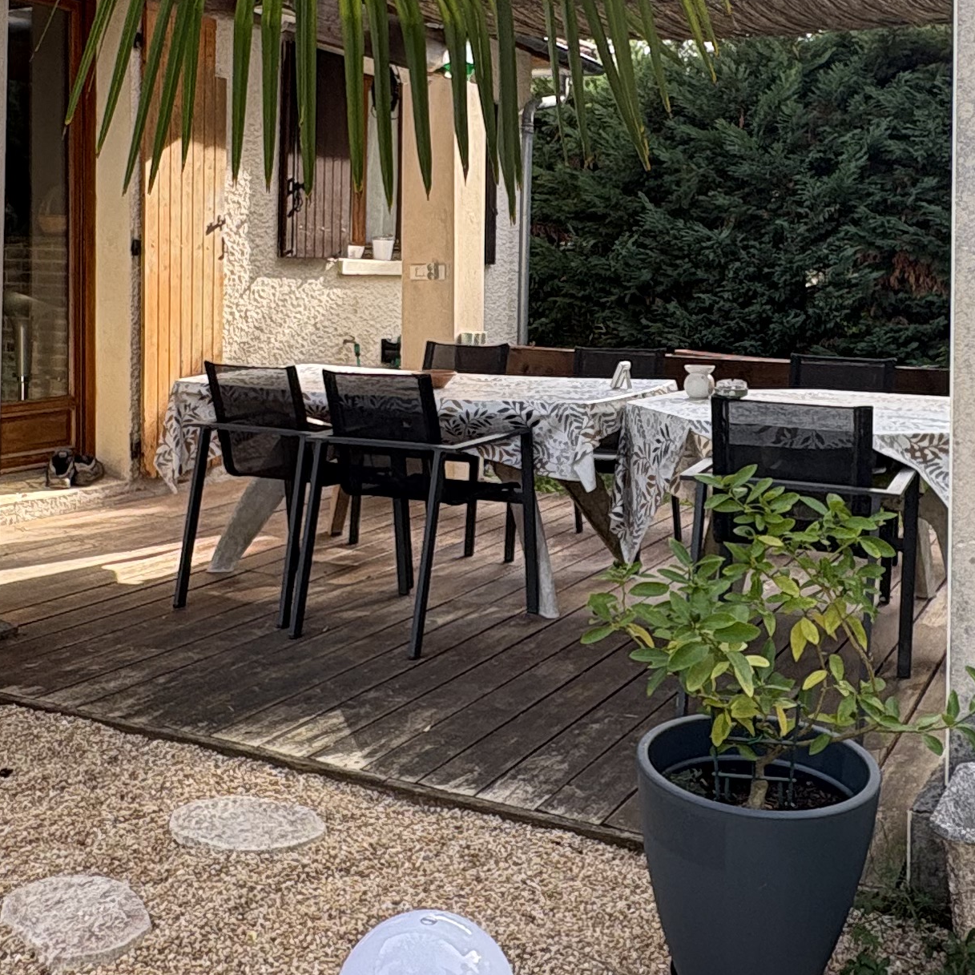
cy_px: 381
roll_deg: -0.1
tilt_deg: -3.5
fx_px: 1307
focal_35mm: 41
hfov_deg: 40.9
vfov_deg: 40.7
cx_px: 529
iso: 40
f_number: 2.2
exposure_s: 1/154
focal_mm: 2.22
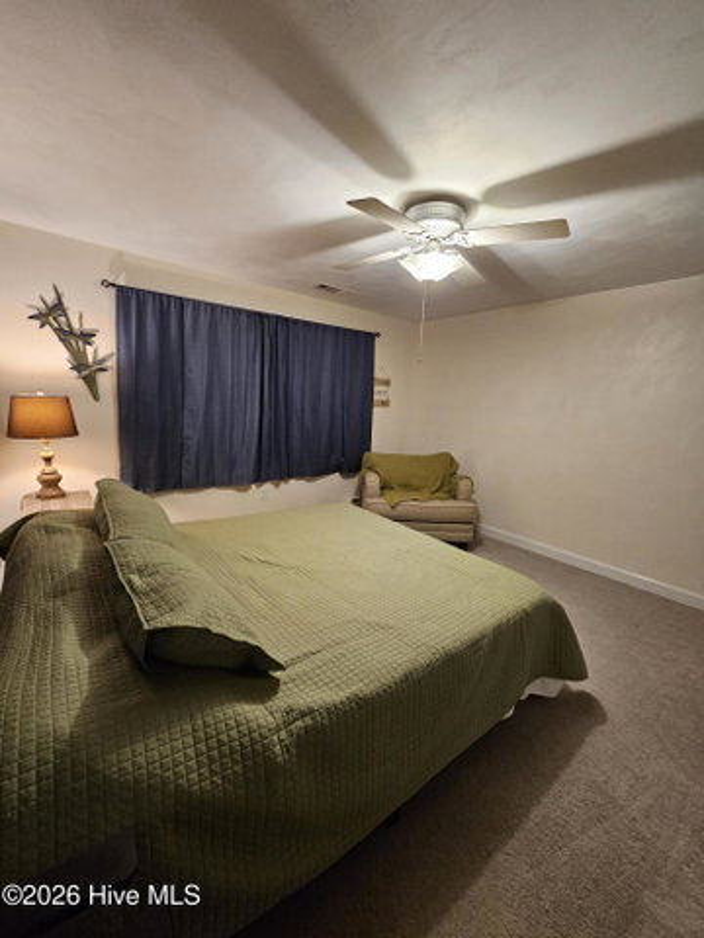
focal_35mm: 13
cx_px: 352
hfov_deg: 89.9
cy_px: 469
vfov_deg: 106.2
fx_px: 353
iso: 500
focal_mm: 2.2
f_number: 2.2
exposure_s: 1/30
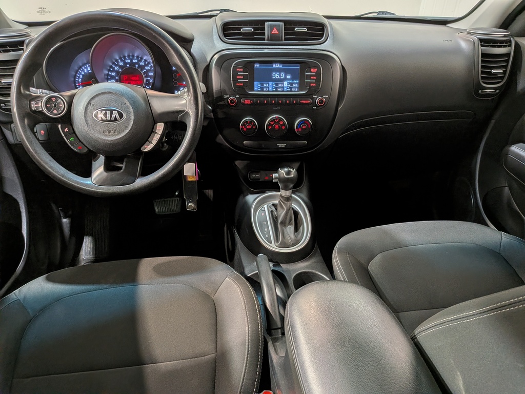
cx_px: 262
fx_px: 364
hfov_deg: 71.6
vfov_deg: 56.8
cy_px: 197
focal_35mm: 24
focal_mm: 4.53
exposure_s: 1/120
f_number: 1.7
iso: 37
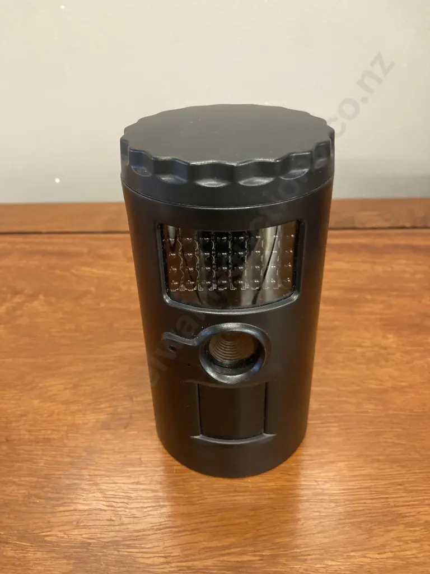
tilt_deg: -31.9
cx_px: 215
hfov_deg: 49.7
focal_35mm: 28
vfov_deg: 63.4
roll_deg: +1.8
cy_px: 287
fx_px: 464
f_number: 1.8
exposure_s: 1/50
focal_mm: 3.99
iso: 320
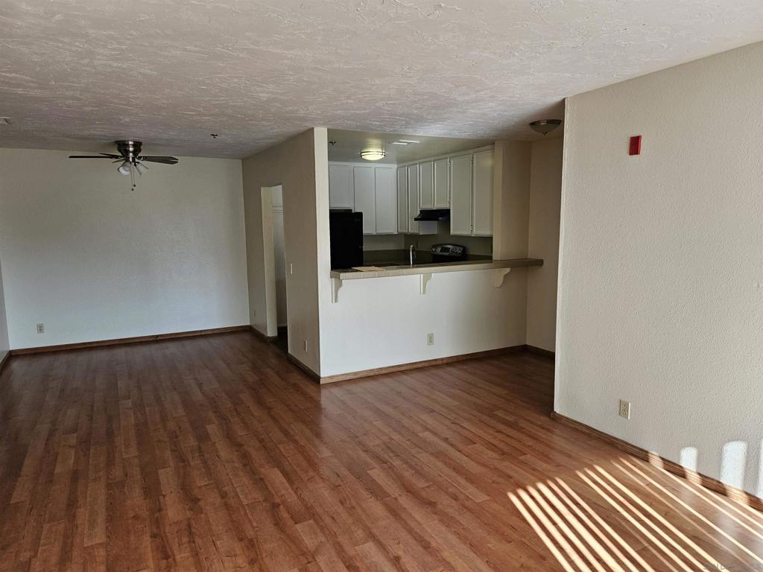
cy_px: 286
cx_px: 382
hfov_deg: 73.9
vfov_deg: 58.9
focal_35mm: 23
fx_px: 507
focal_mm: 5.4
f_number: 1.8
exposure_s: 1/207
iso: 80
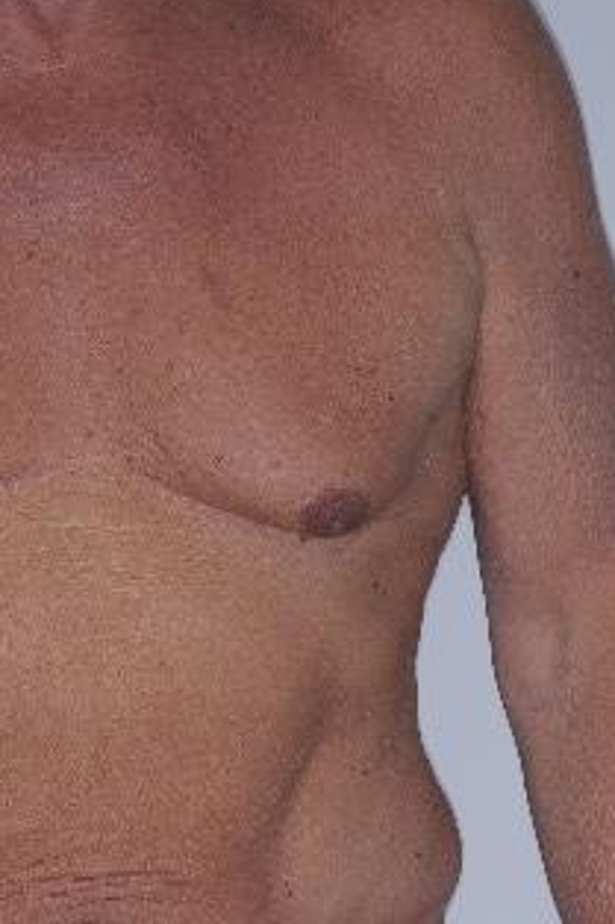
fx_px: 4412
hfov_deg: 8.0
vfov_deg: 11.9
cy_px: 818
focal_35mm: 172
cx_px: 110
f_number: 9.5
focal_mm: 60
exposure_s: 1/60
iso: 200
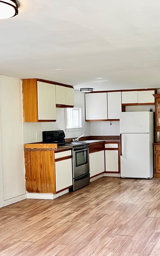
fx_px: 314
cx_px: 123
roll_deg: +1.3
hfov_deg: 28.1
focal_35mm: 45
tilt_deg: -3.6
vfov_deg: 44.3
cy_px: 138
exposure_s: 1/60
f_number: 1.5
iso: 100
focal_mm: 5.7
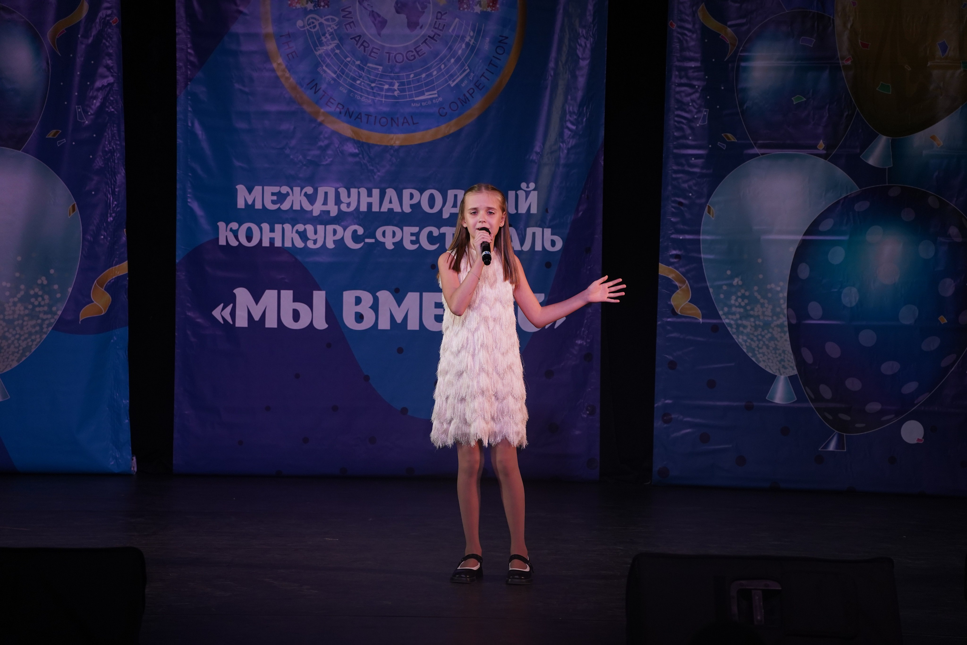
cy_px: 322
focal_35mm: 126
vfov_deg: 10.9
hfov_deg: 16.3
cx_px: 484
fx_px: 3384
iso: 1600
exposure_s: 1/250
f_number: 5.6
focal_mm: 126
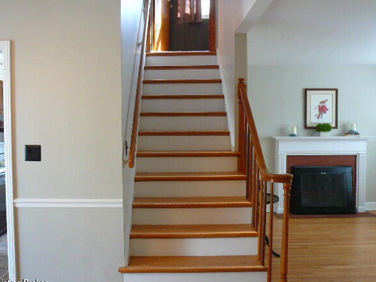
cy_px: 142
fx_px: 358
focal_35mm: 33
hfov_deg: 55.3
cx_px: 172
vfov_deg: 42.9
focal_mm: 4.6
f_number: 2.8
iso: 200
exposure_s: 1/30
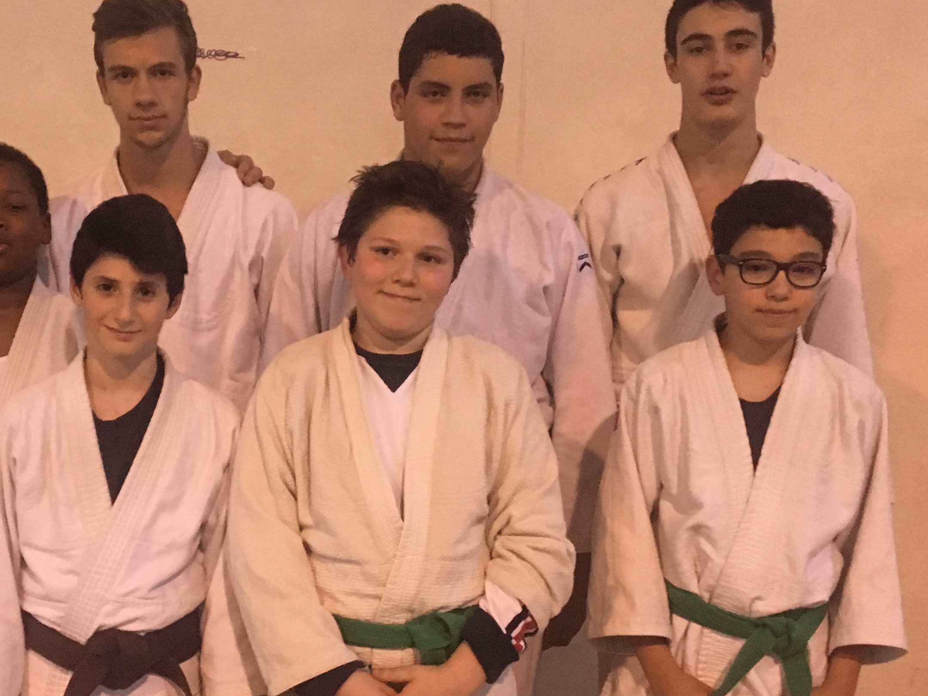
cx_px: 309
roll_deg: -2.0
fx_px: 1448
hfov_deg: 35.2
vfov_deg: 27.0
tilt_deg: -9.5
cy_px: 407
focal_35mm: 54
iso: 200
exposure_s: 1/25
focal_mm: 4.15
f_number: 2.2
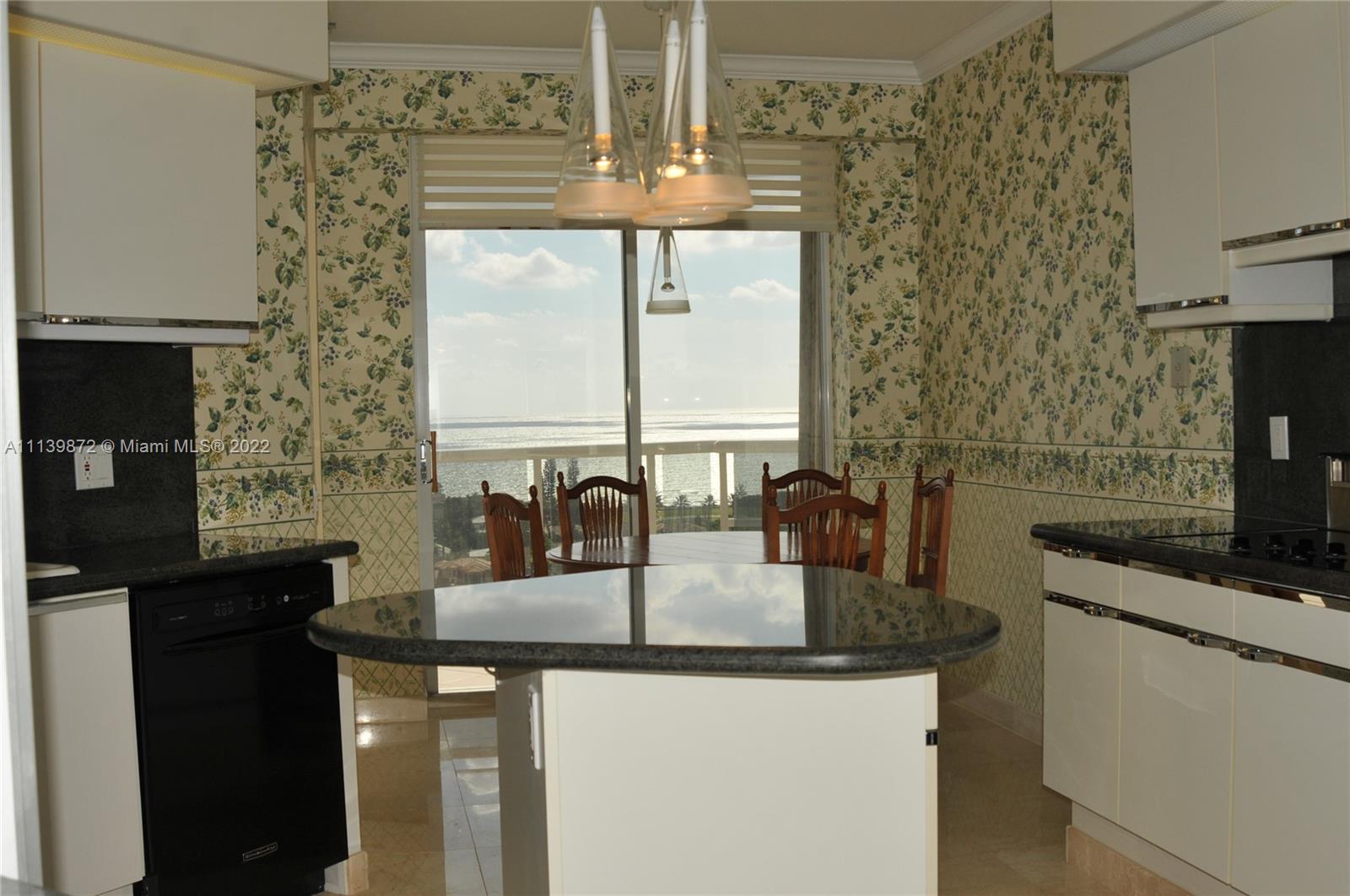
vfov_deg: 36.8
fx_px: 1348
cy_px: 448
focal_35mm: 36
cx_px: 675
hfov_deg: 53.2
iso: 250
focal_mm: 24
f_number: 6.3
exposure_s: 1/250
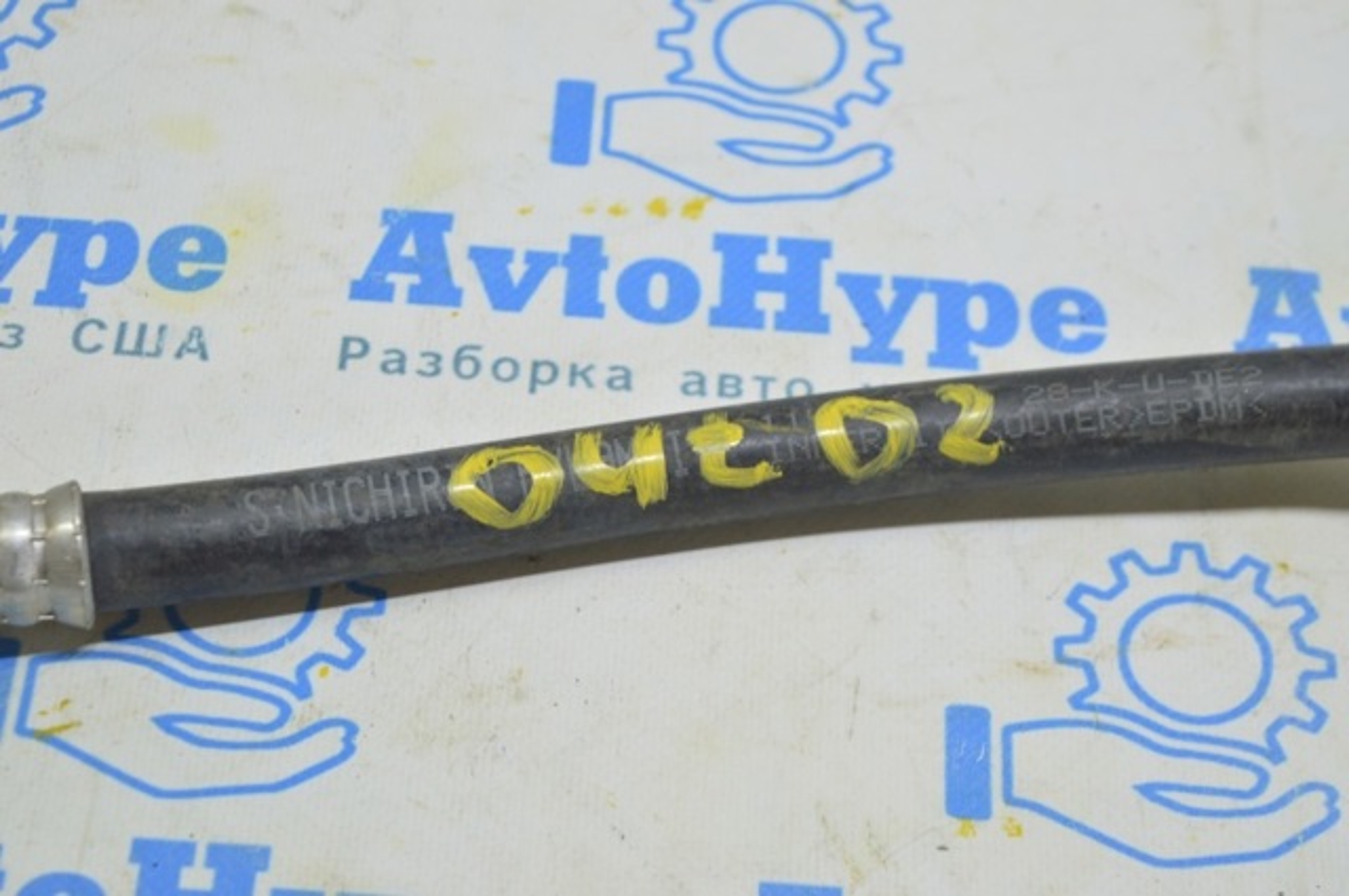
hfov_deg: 24.6
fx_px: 3088
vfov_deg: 16.5
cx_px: 674
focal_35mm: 82
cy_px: 448
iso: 400
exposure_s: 1/20
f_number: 5.6
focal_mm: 55
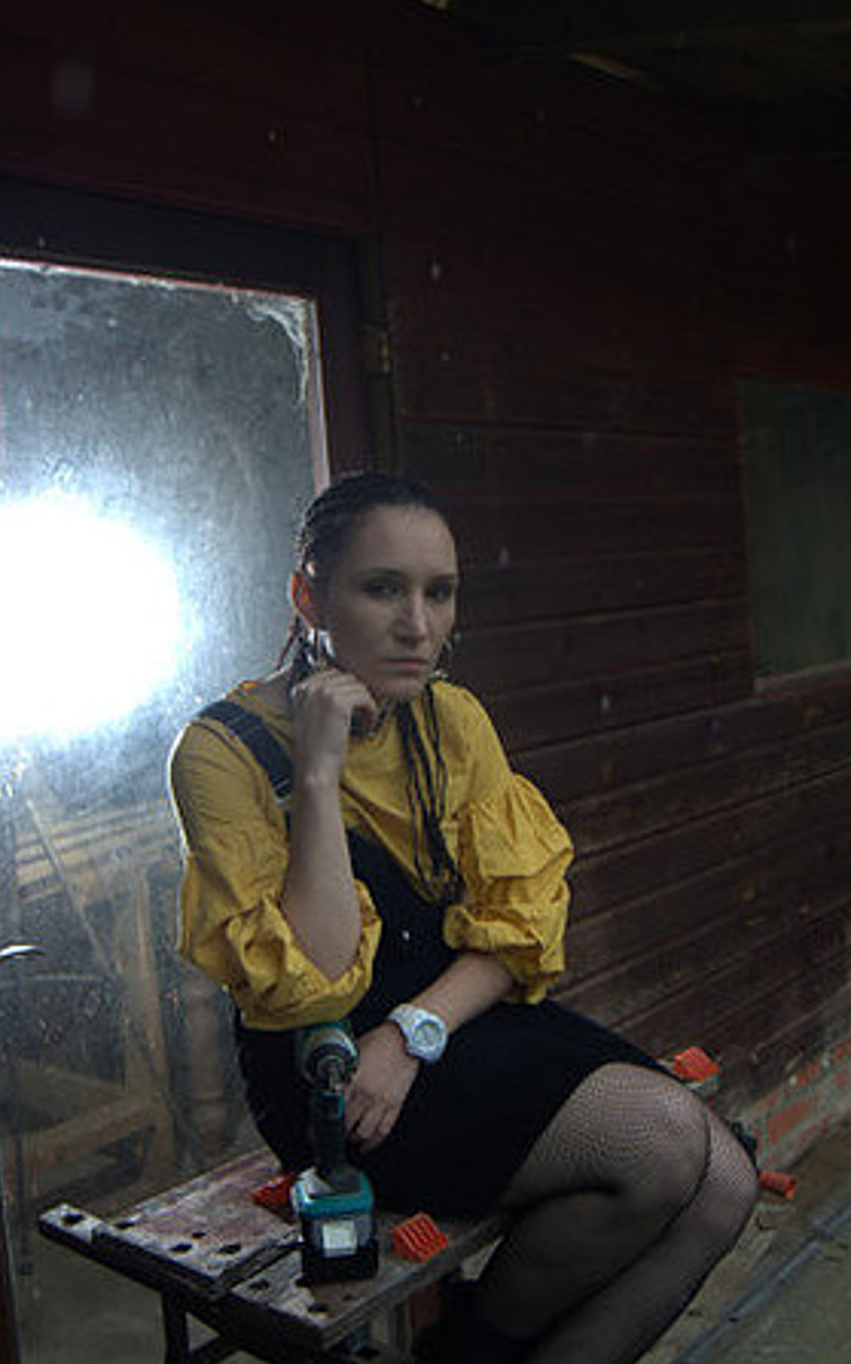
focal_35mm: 37
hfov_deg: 34.4
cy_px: 680
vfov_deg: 52.8
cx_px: 407
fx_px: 1374
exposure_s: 1/125
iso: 100
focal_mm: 24
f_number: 4
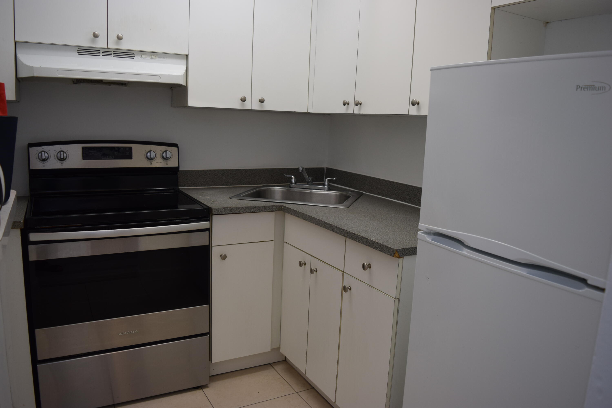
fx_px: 459
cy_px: 204
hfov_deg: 67.4
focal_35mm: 27
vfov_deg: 47.9
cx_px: 306
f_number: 4
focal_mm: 18
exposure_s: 1/60
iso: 400
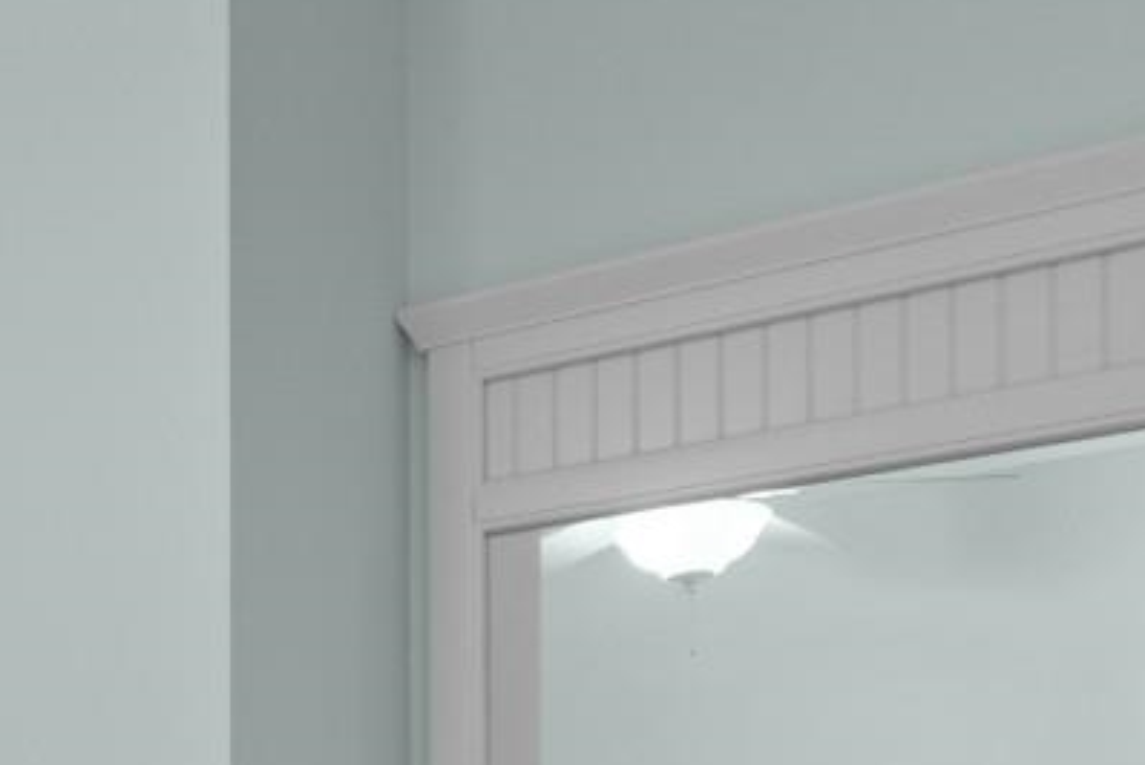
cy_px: 1073
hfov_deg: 26.1
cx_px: -478
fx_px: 1941
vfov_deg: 19.9
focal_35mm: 61
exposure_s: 1/3
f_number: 4.5
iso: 100
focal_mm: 10
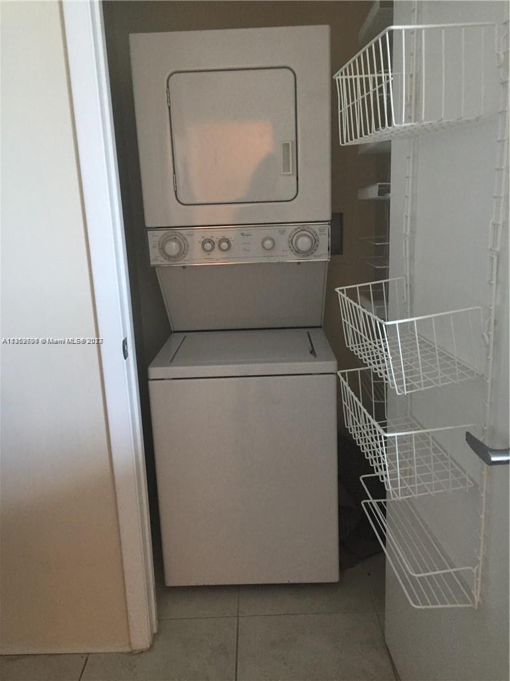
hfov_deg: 48.2
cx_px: 255
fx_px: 570
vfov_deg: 61.7
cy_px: 340
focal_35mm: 29
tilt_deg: -14.8
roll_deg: +1.8
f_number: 2.2
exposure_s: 1/30
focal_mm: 4.15
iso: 125
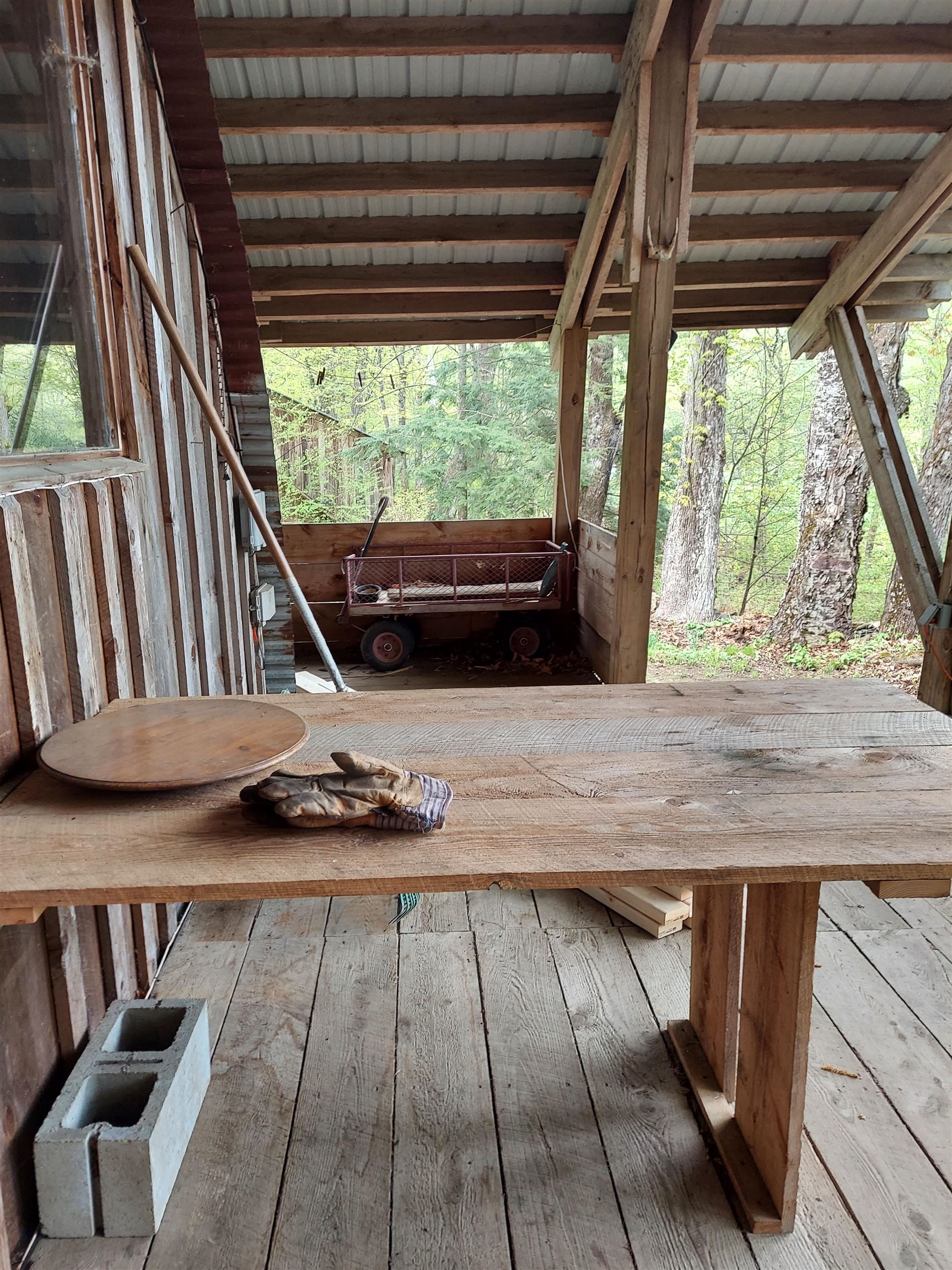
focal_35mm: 24
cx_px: 476
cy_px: 635
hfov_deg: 56.8
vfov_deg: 71.6
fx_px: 880
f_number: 1.8
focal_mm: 5.23
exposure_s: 1/60
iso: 64
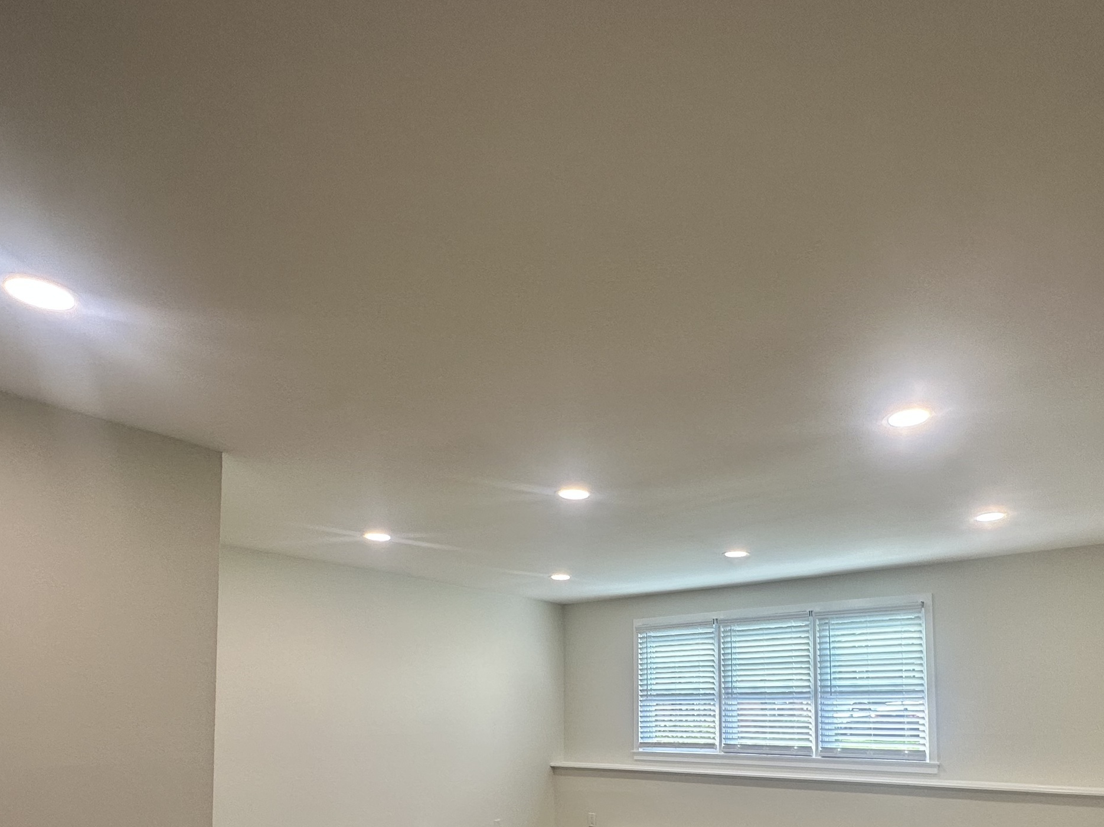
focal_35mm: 23
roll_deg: +0.3
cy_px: 656
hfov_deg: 73.5
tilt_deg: +3.9
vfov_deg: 55.0
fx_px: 733
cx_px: 629
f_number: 2.2
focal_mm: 2.22
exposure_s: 1/120
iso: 64
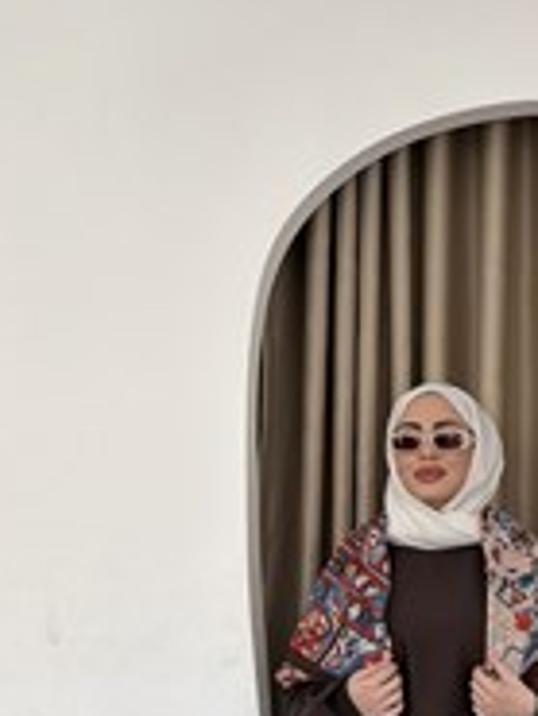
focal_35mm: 69
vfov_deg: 27.1
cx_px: 480
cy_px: 656
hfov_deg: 20.9
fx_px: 1428
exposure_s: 1/671
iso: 250
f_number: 1.78
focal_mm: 6.76
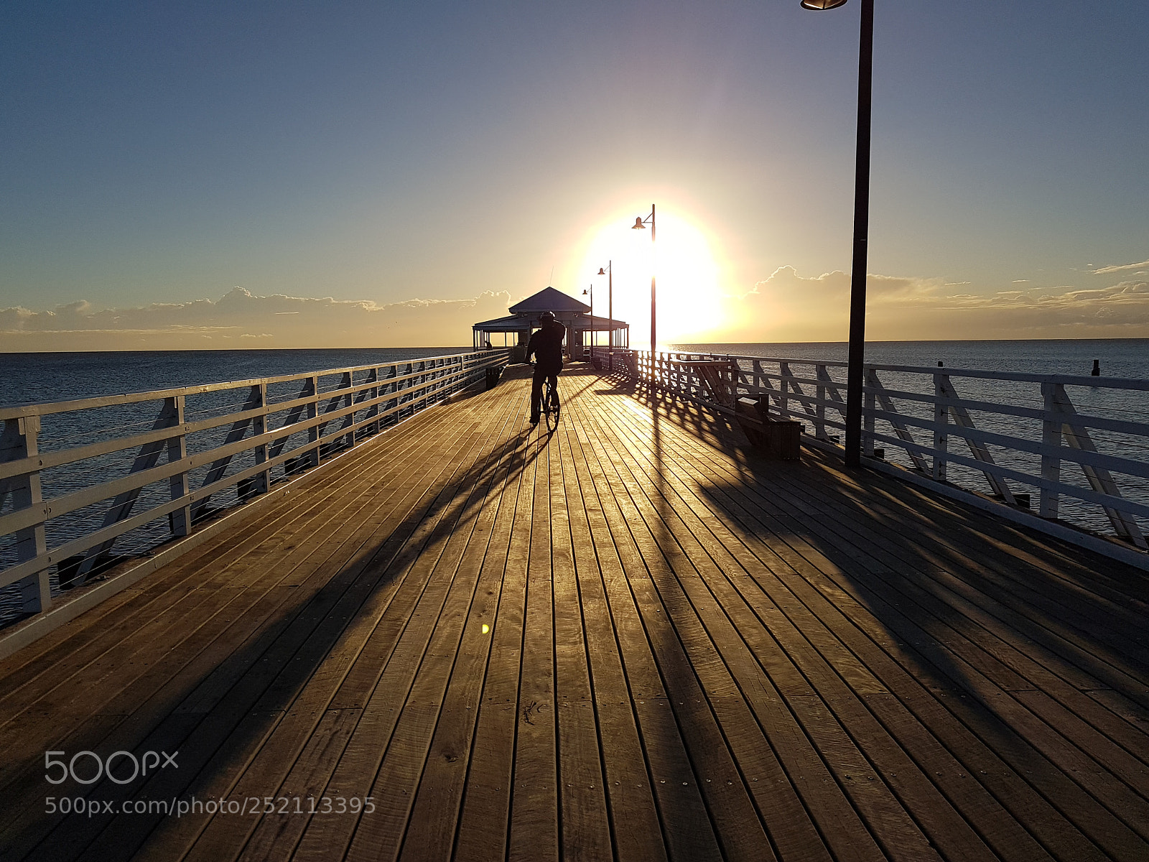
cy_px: 431
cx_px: 574
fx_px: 863
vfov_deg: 53.1
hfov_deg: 67.3
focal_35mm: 26
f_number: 1.7
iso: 40
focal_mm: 4.2
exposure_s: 1/4880
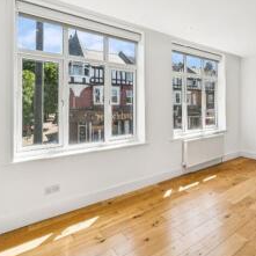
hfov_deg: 67.8
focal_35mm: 22
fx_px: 184
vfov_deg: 69.1
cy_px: 105
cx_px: 169
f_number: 9
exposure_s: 1/320
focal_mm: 12
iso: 640
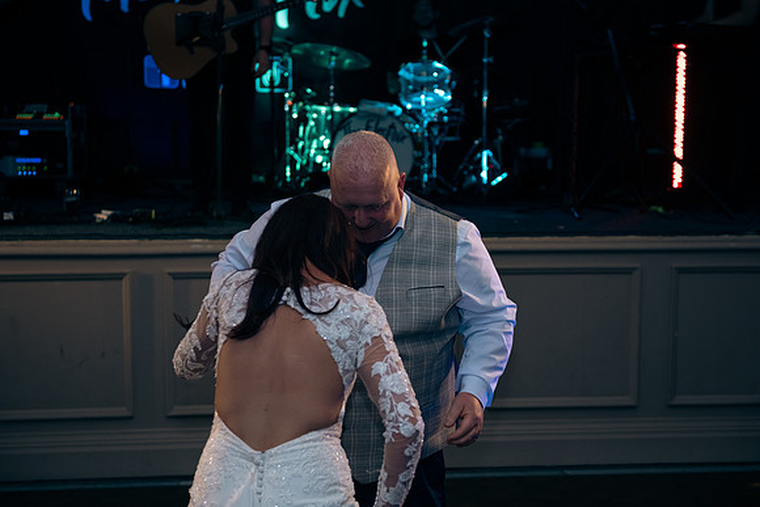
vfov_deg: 24.2
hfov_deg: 35.6
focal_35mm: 56
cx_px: 380
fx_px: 1182
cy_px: 254
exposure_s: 1/160
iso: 640
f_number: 3.5
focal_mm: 56
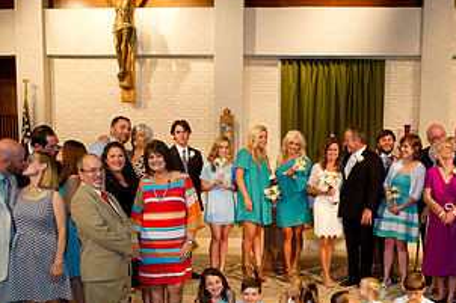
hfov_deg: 39.4
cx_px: 279
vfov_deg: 26.3
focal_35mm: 50
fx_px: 633
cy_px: 253
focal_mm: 26
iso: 1250
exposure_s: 1/160
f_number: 4.5
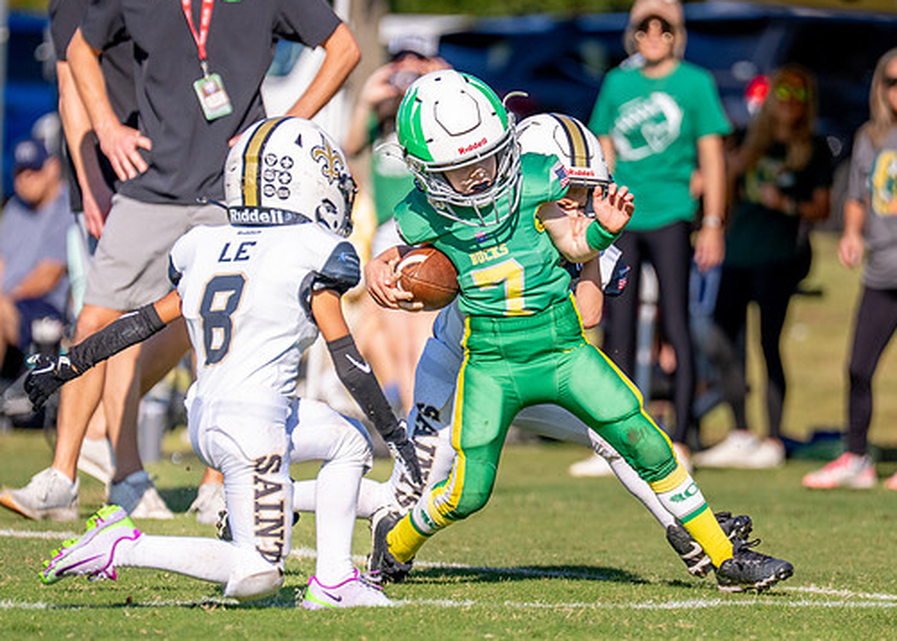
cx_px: 557
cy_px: 333
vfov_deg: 3.5
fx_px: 10599
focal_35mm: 416
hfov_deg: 4.8
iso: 250
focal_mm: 200
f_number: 2.8
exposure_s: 1/5000
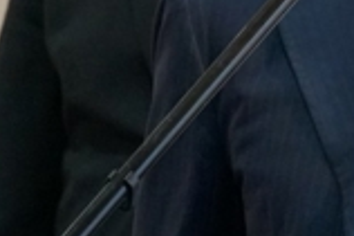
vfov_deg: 2.0
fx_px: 6634
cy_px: -173
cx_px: 574
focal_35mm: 675
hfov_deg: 3.0
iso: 2000
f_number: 5.6
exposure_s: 1/160
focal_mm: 95
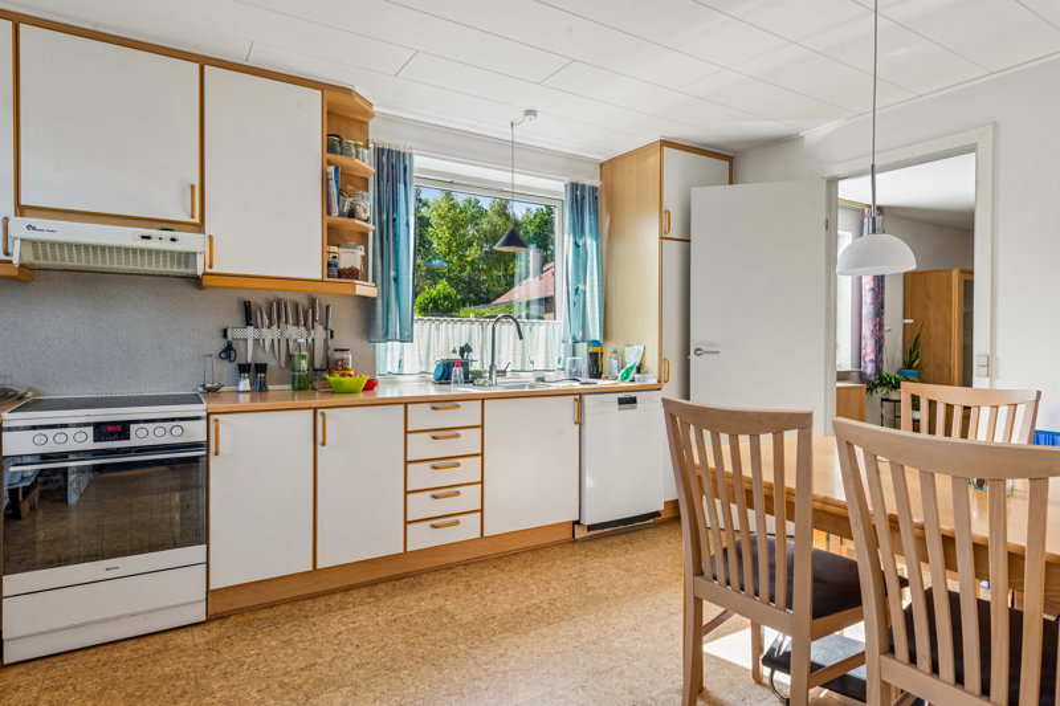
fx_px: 589
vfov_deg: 61.9
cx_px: 530
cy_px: 353
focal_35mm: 20
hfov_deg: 84.0
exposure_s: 1/13
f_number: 10
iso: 200
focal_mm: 20
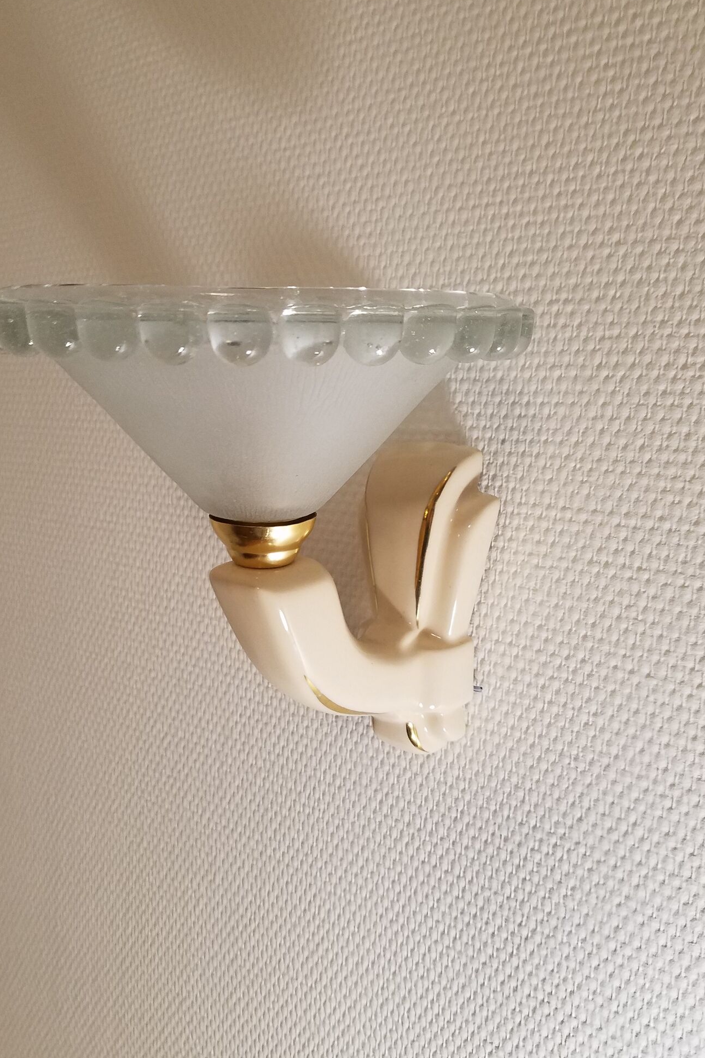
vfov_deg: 65.5
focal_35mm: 28
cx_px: 331
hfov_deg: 46.4
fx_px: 822
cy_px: 531
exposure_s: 1/50
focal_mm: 4.2
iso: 160
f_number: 1.7
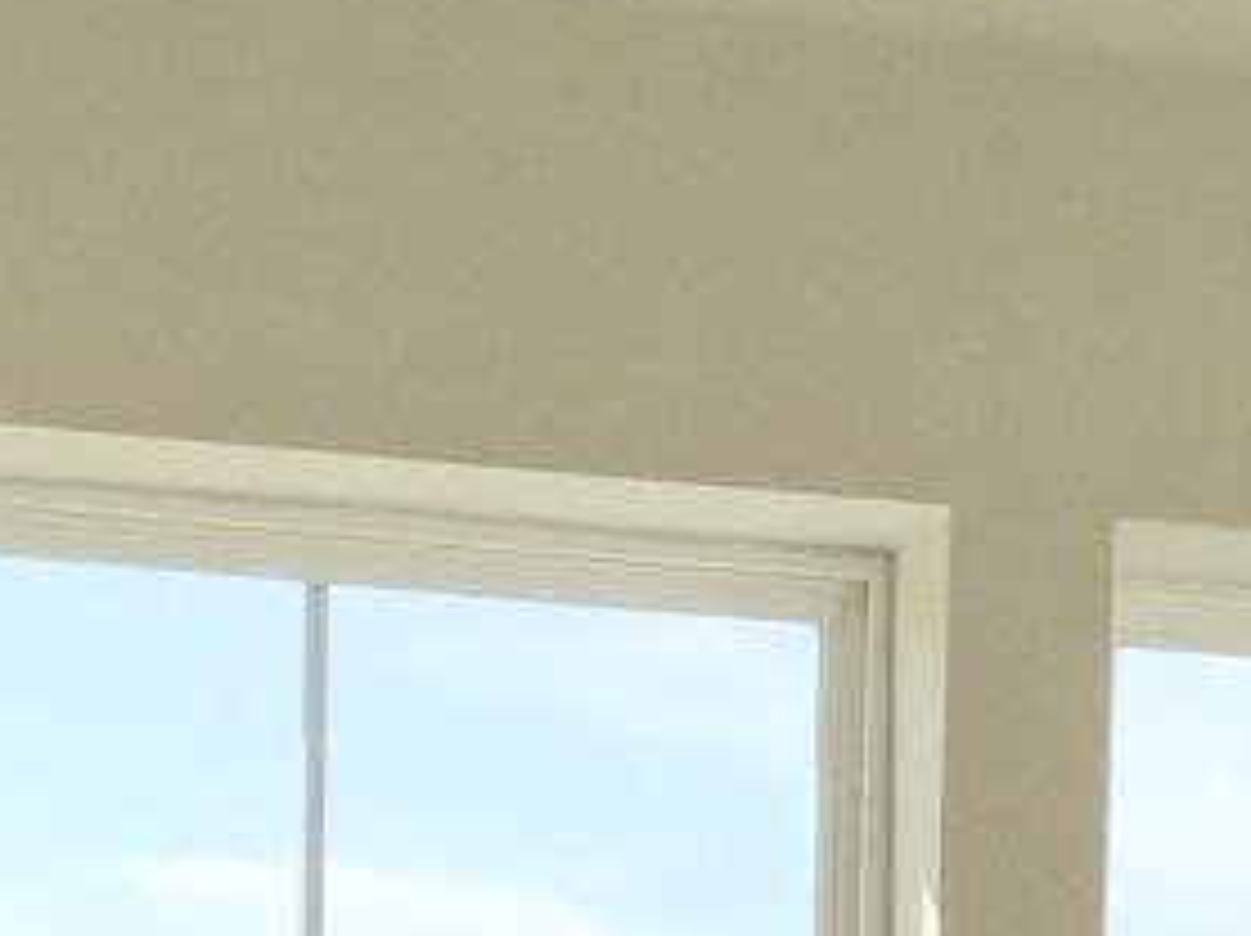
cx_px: 770
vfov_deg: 10.0
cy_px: 1714
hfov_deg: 14.1
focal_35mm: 140
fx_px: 5055
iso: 100
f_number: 1.7
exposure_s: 1/1442
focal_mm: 4.71
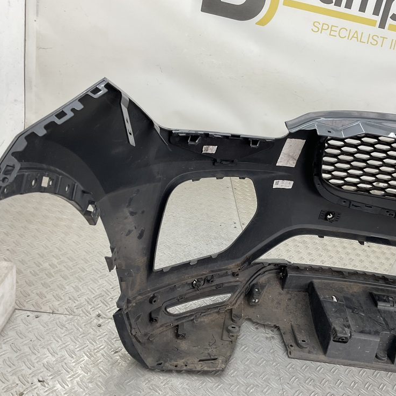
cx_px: 232
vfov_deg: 47.2
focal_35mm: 35
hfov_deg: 47.0
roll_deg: -15.0
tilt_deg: -27.0
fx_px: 453
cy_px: 202
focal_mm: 3
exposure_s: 1/120
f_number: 1.8
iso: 32
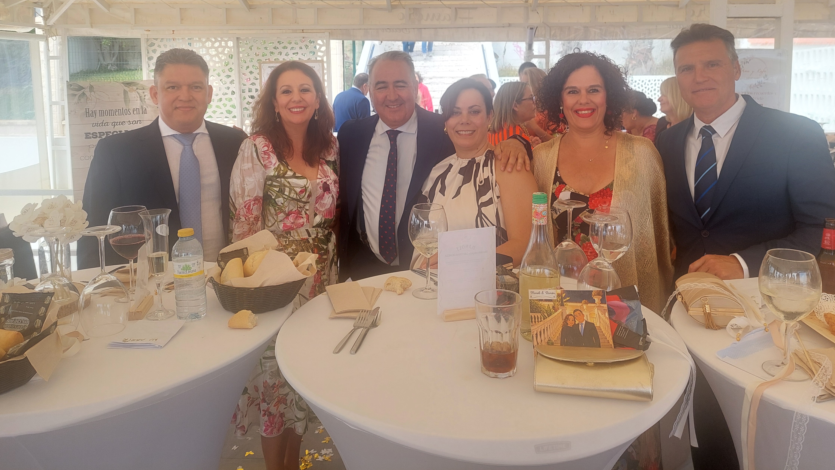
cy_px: 147
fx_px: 598
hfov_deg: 69.9
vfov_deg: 42.2
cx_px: 423
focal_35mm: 27
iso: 40
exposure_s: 1/305
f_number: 1.8
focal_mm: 5.23
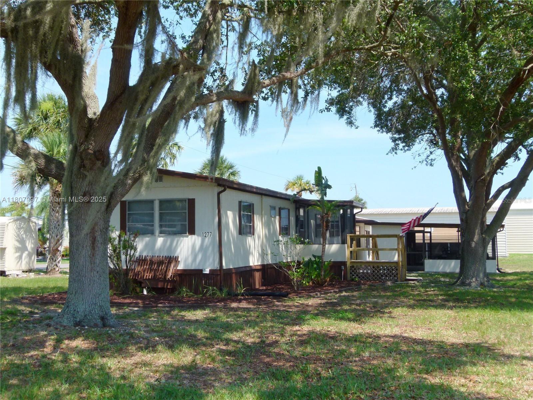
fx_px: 601
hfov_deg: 47.9
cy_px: 200
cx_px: 266
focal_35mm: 39
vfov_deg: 36.8
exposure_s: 1/500
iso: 100
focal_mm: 7.1
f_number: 4
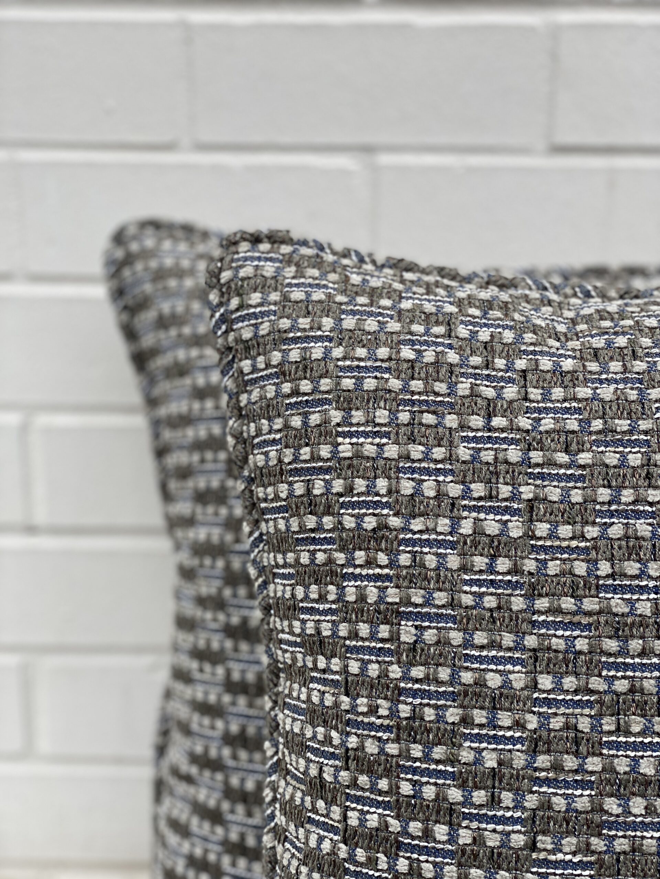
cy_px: 440
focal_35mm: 52
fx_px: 1322
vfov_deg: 36.8
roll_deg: -1.2
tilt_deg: -15.2
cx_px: 330
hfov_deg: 28.0
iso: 20
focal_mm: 6
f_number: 2
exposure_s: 1/307
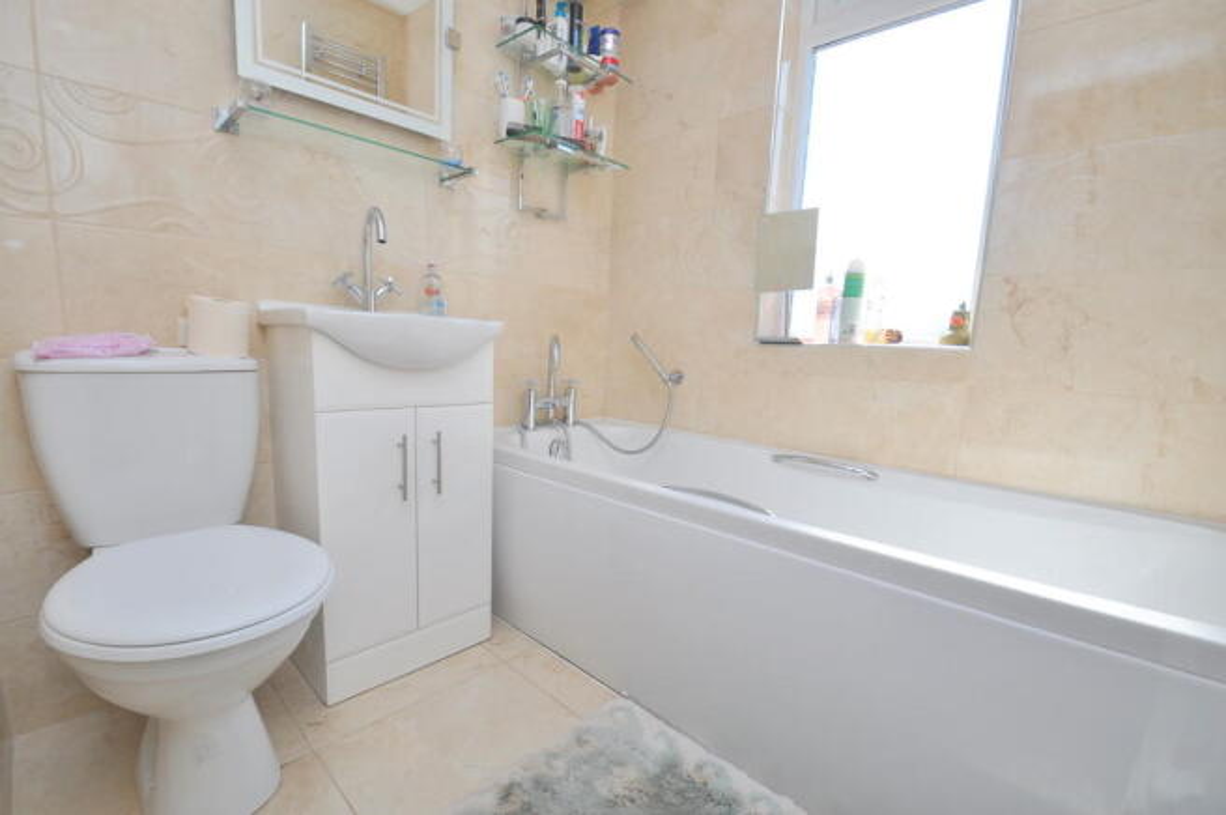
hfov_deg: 100.4
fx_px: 510
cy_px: 408
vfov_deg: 77.2
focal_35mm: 15
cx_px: 613
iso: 200
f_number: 6.3
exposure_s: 1/160
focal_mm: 10
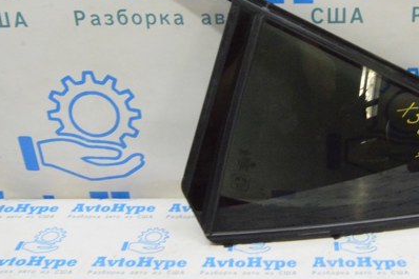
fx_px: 617
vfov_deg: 25.2
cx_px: 301
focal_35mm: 53
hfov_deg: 36.9
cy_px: 74
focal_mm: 22
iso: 6400
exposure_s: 1/15
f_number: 20
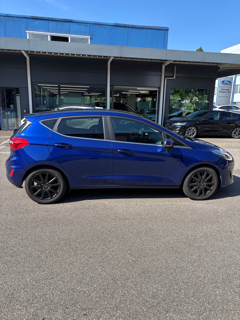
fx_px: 240
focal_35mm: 26
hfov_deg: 53.1
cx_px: 120
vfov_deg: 67.3
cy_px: 160
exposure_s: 1/1381
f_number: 1.6
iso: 50
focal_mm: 5.96
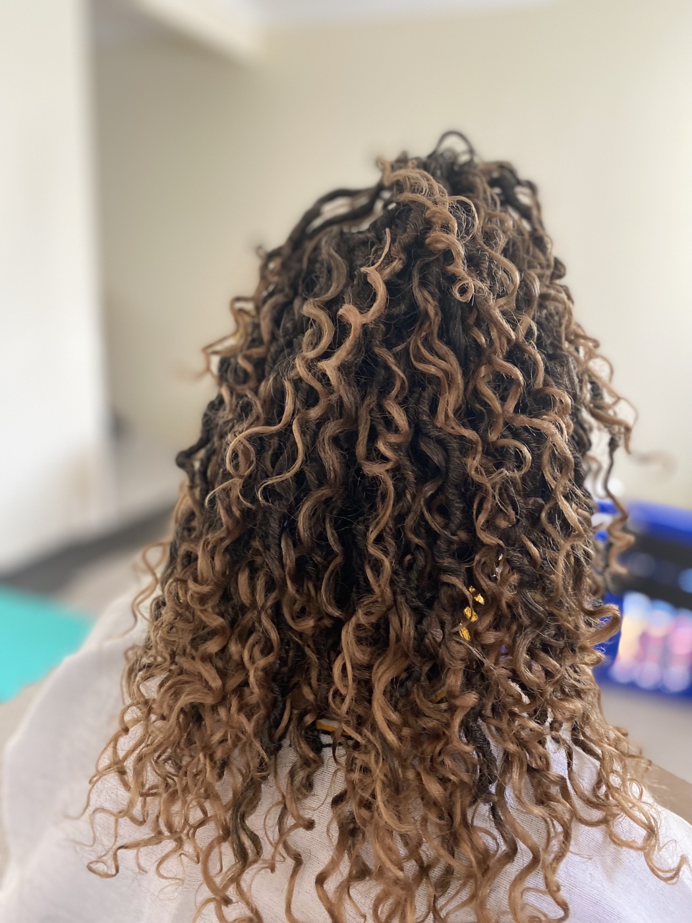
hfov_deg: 53.1
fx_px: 693
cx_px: 346
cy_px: 462
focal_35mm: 26
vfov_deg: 67.3
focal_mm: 4.25
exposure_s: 1/60
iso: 320
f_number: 1.8
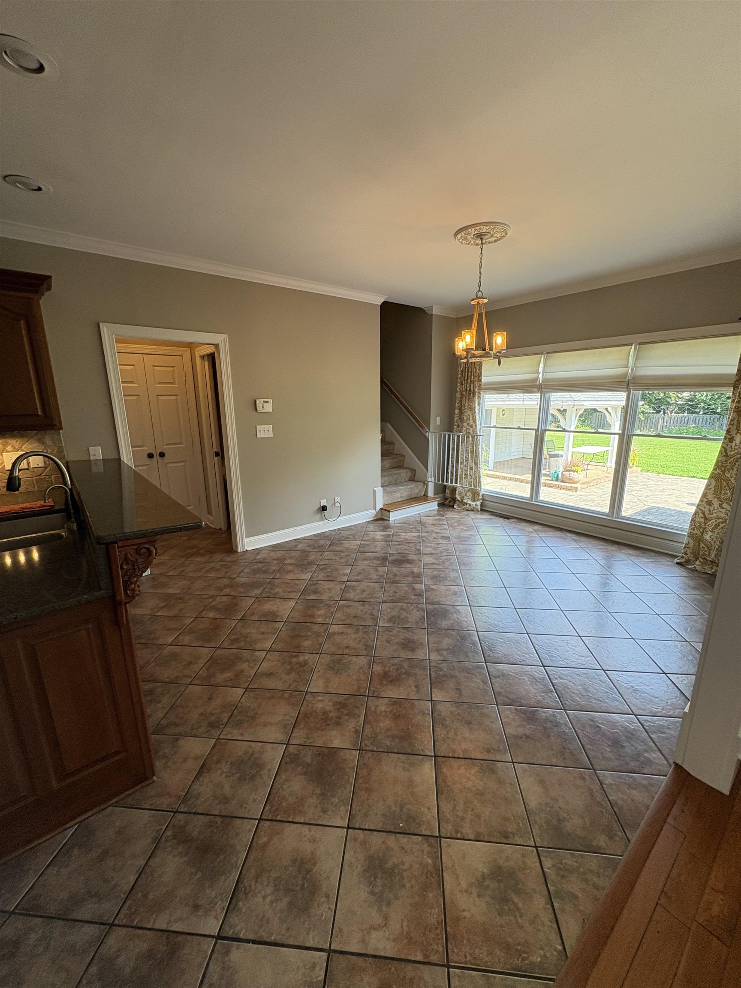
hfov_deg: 85.7
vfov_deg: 102.1
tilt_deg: -12.7
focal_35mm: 14
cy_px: 494
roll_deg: -0.2
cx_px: 370
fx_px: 400
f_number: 2.2
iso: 160
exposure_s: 1/120
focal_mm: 2.22
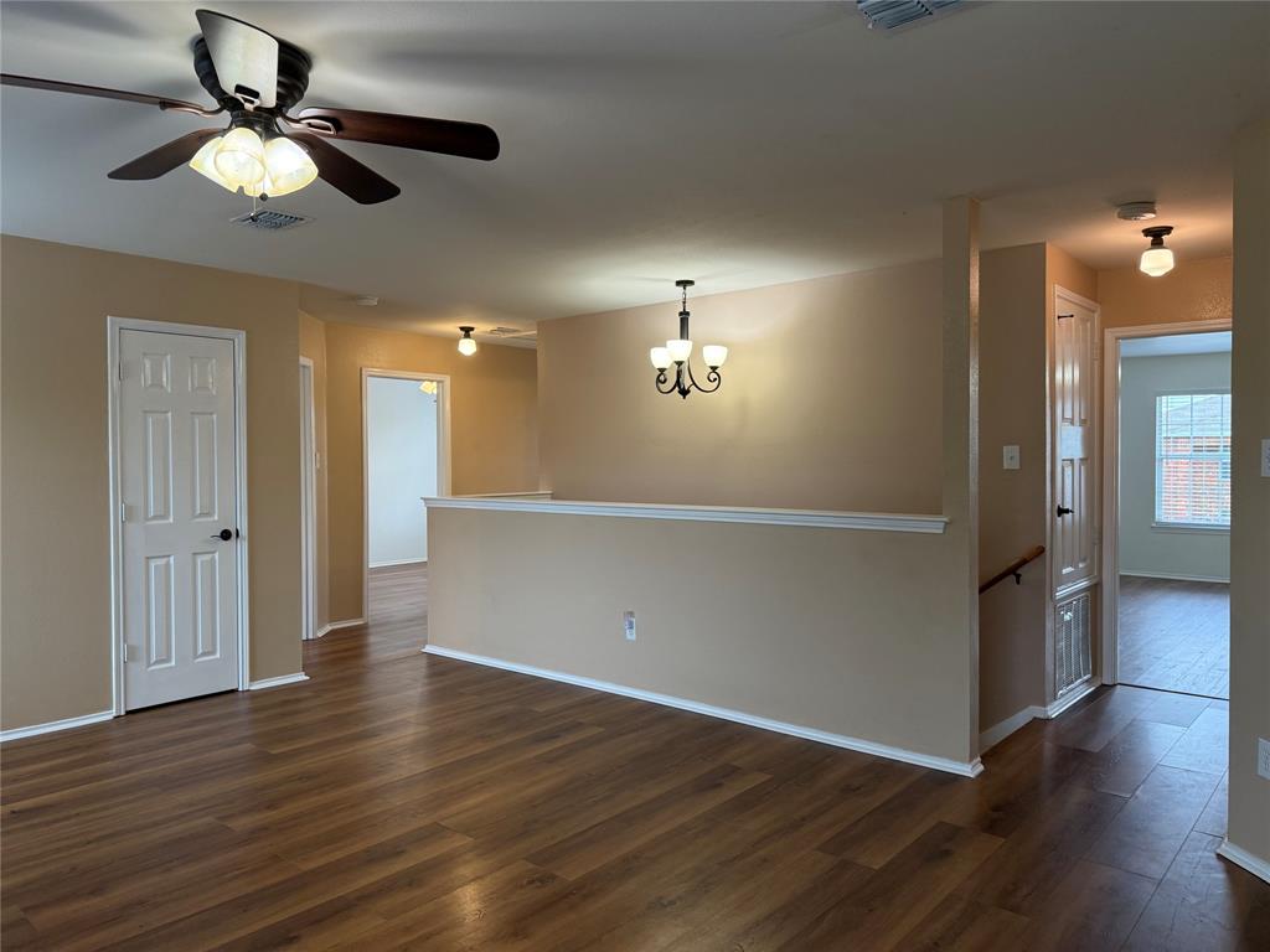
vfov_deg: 56.8
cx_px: 635
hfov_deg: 71.6
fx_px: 881
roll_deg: +0.1
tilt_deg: -1.6
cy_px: 476
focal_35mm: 24
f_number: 1.78
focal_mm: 6.76
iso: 200
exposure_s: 1/132
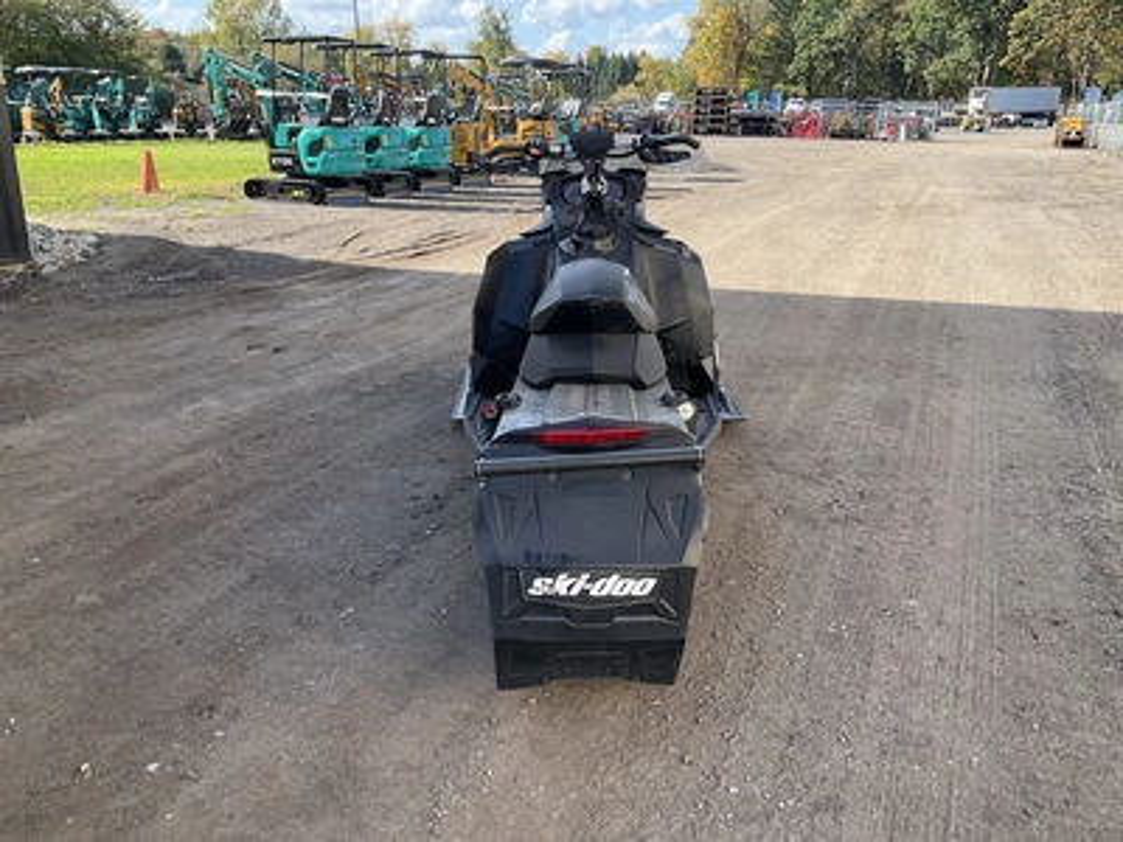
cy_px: 421
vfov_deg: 48.2
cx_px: 562
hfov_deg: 61.7
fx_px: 941
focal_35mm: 29
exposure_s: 1/370
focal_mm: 3
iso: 25
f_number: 1.8
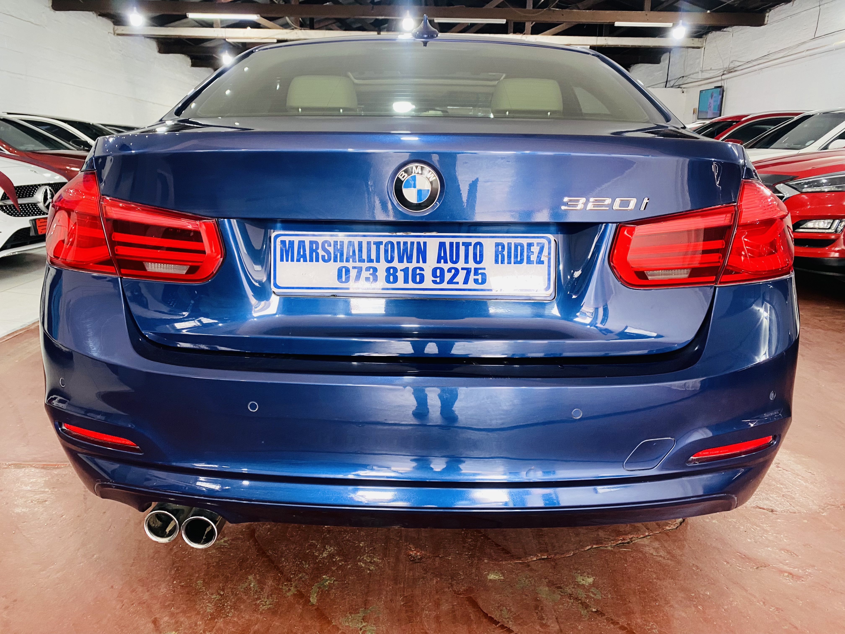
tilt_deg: -15.1
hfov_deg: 67.3
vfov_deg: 53.1
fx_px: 635
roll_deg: -1.7
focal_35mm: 26
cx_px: 422
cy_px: 317
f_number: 1.8
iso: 125
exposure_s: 1/50
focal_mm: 4.25
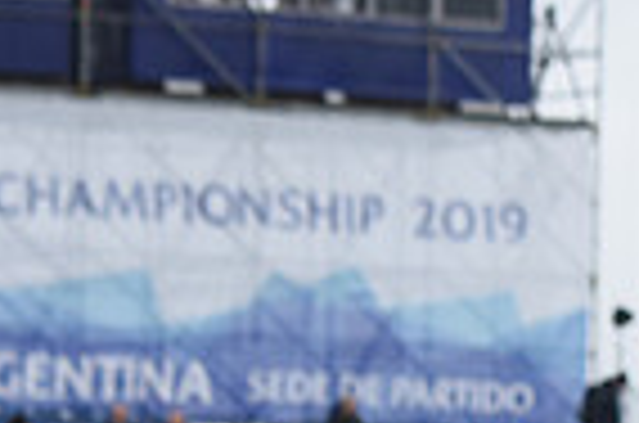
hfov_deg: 5.9
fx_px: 6163
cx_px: 544
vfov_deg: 3.9
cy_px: 862
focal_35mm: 348
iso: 640
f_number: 4
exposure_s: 1/800
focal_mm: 85
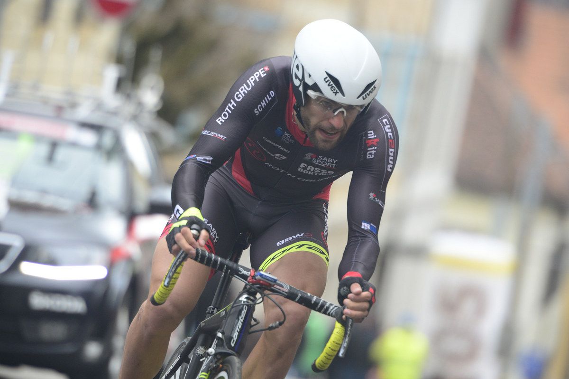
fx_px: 6317
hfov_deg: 5.2
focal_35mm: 400
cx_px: 284
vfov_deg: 3.4
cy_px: 190
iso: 2000
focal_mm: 400
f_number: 5.6
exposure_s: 1/1000
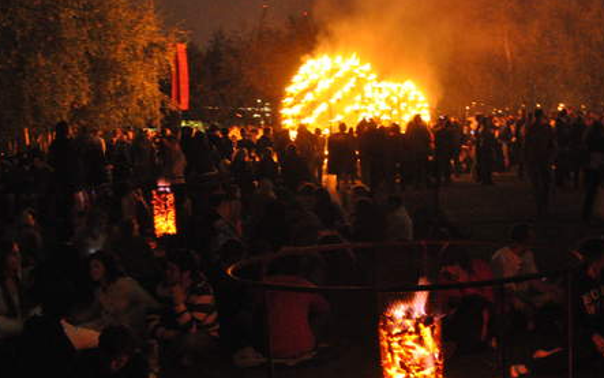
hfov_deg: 38.0
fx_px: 873
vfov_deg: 24.4
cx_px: 361
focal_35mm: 53
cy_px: 233
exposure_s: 1/5
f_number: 9
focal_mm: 24
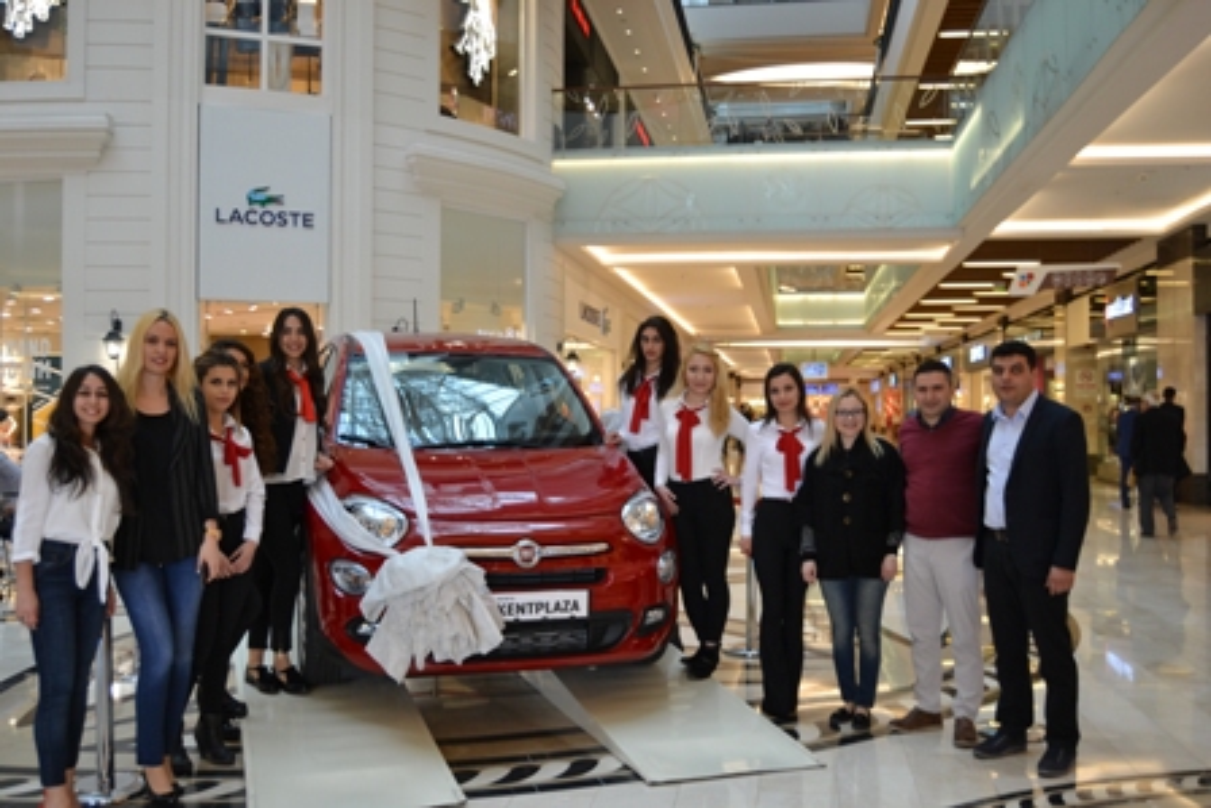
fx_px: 1161
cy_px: 404
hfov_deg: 55.1
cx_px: 606
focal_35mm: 34
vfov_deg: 38.4
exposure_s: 1/60
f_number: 3.8
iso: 500
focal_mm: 23
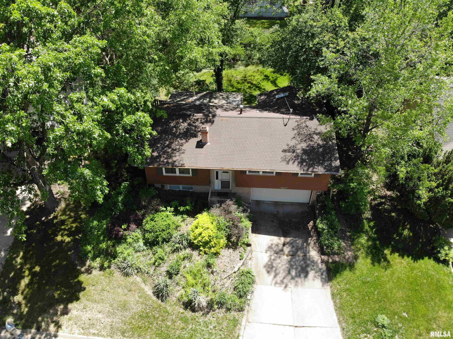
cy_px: 170
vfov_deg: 56.8
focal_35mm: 24
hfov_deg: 71.6
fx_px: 314
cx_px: 226
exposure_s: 1/320
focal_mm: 4.5
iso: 100
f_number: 2.8
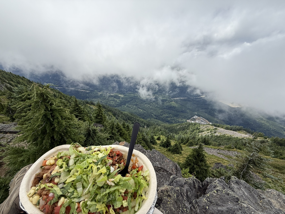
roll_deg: -4.3
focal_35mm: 14
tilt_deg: -25.9
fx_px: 115
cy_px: 107
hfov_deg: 102.1
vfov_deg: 85.7
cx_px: 142
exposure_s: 1/2237
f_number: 2.2
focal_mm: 2.22
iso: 50
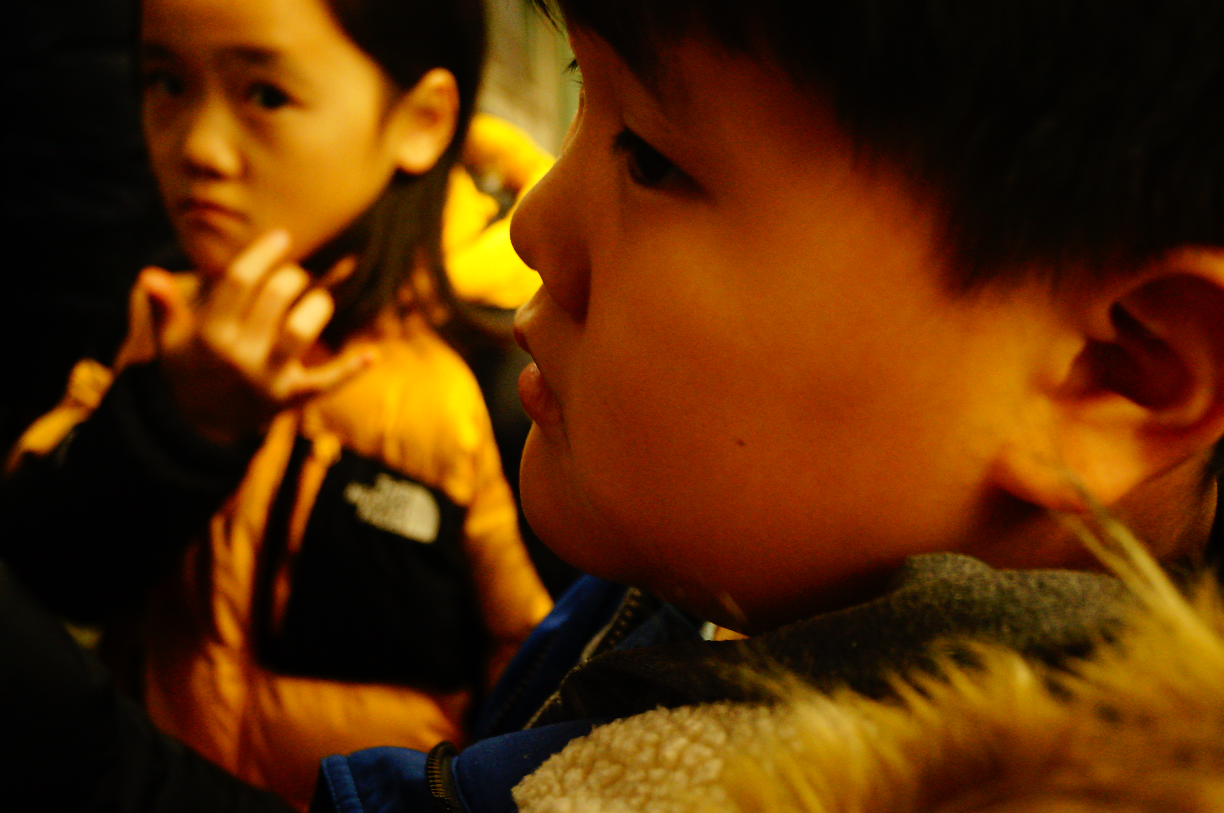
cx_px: 612
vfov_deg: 31.8
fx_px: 1426
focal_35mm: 42
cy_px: 406
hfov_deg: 46.4
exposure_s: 1/60
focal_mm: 28
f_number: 4.5
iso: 1250
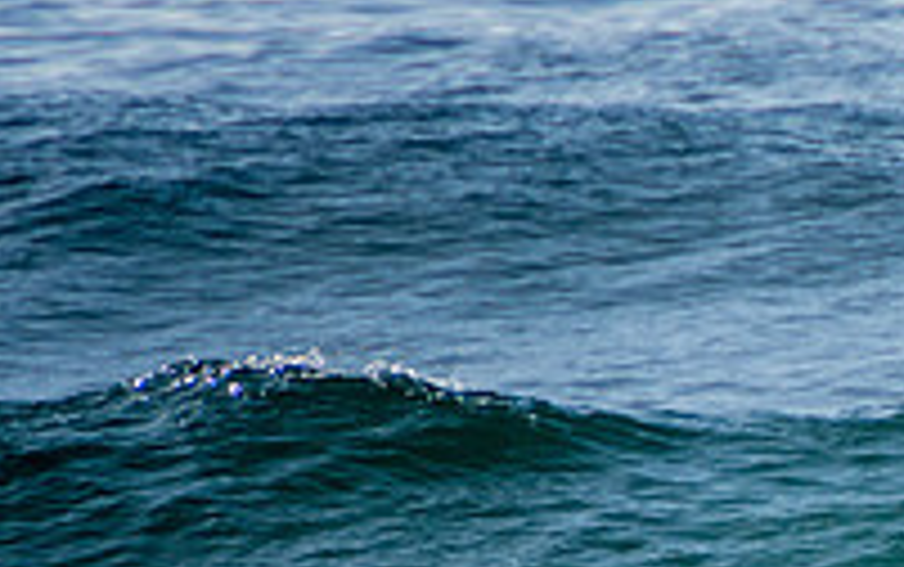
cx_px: 1264
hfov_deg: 1.2
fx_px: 43545
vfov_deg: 0.7
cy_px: 749
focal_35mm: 1766
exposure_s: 1/2000
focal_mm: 400
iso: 180
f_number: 5.6
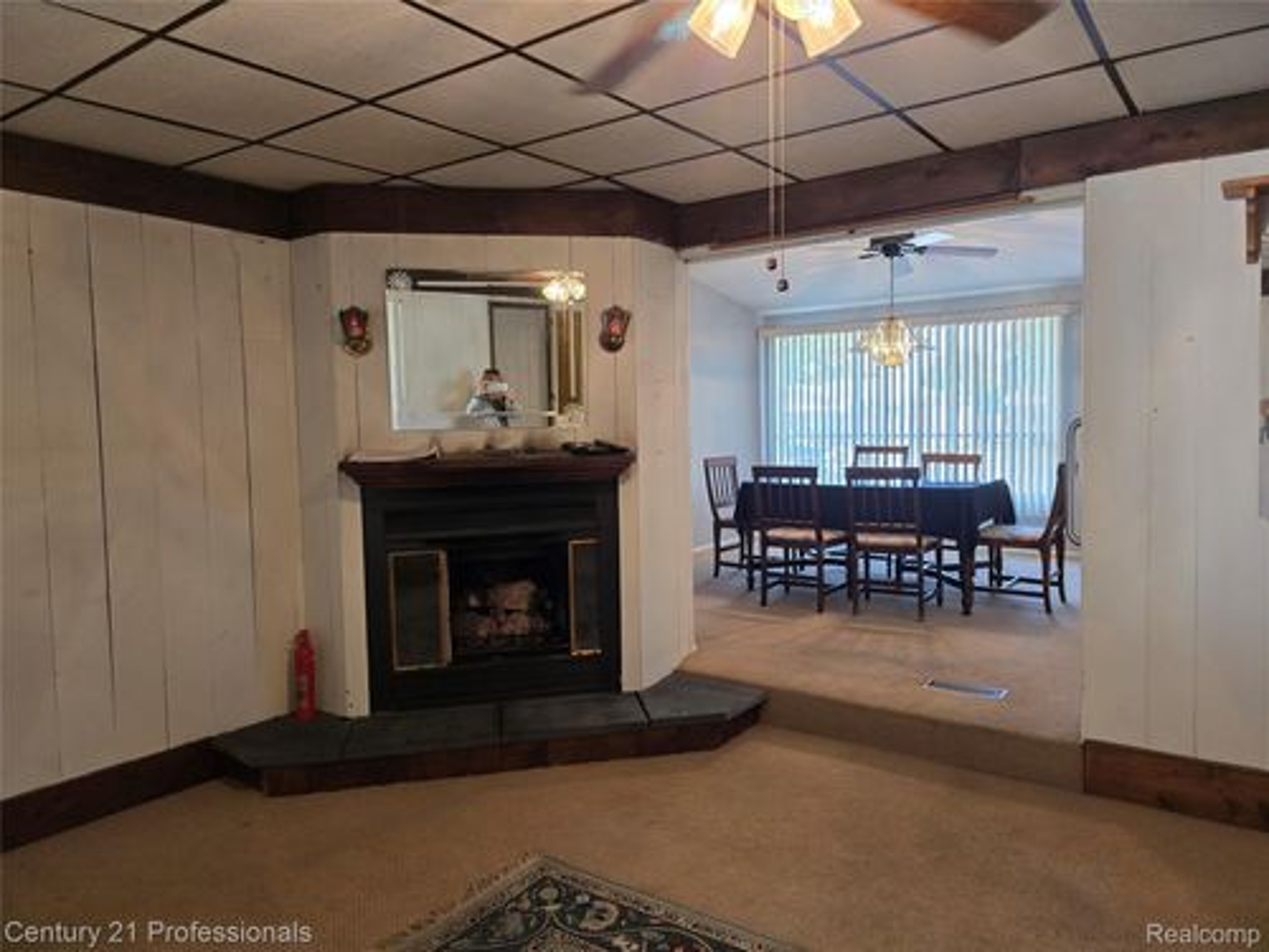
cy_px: 476
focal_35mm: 23
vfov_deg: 58.9
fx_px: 843
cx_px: 634
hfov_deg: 73.9
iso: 500
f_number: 1.7
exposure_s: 1/120
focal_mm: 6.3
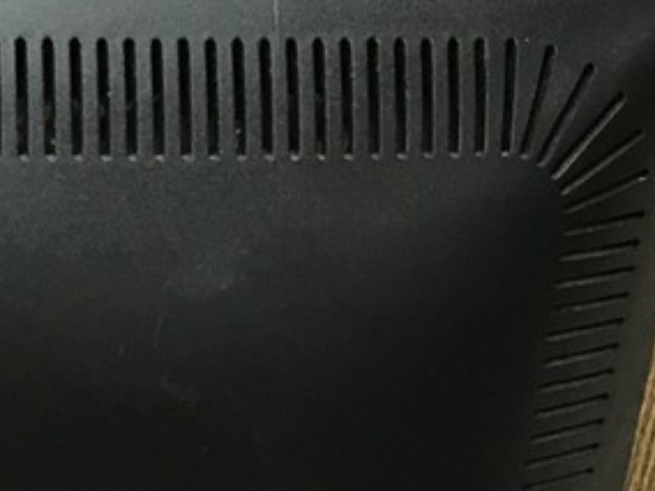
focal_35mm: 147
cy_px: 911
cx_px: -468
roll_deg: +0.6
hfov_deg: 12.4
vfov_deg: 9.6
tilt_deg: -28.8
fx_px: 2782
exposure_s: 1/33
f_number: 2.2
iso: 40
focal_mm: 4.15
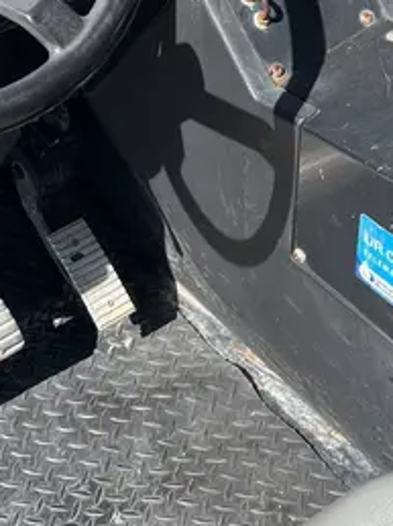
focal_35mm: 74
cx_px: 157
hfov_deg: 19.8
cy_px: 193
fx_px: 1122
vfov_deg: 26.3
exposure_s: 1/1832
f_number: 1.6
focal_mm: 5.1
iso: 50
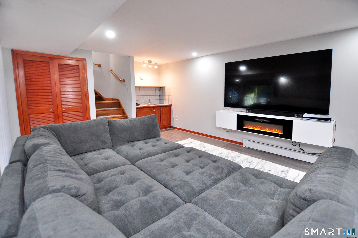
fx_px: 149
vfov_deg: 77.2
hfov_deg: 100.5
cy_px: 119
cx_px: 179
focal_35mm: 15
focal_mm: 10
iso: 800
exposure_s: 1/50
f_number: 3.5
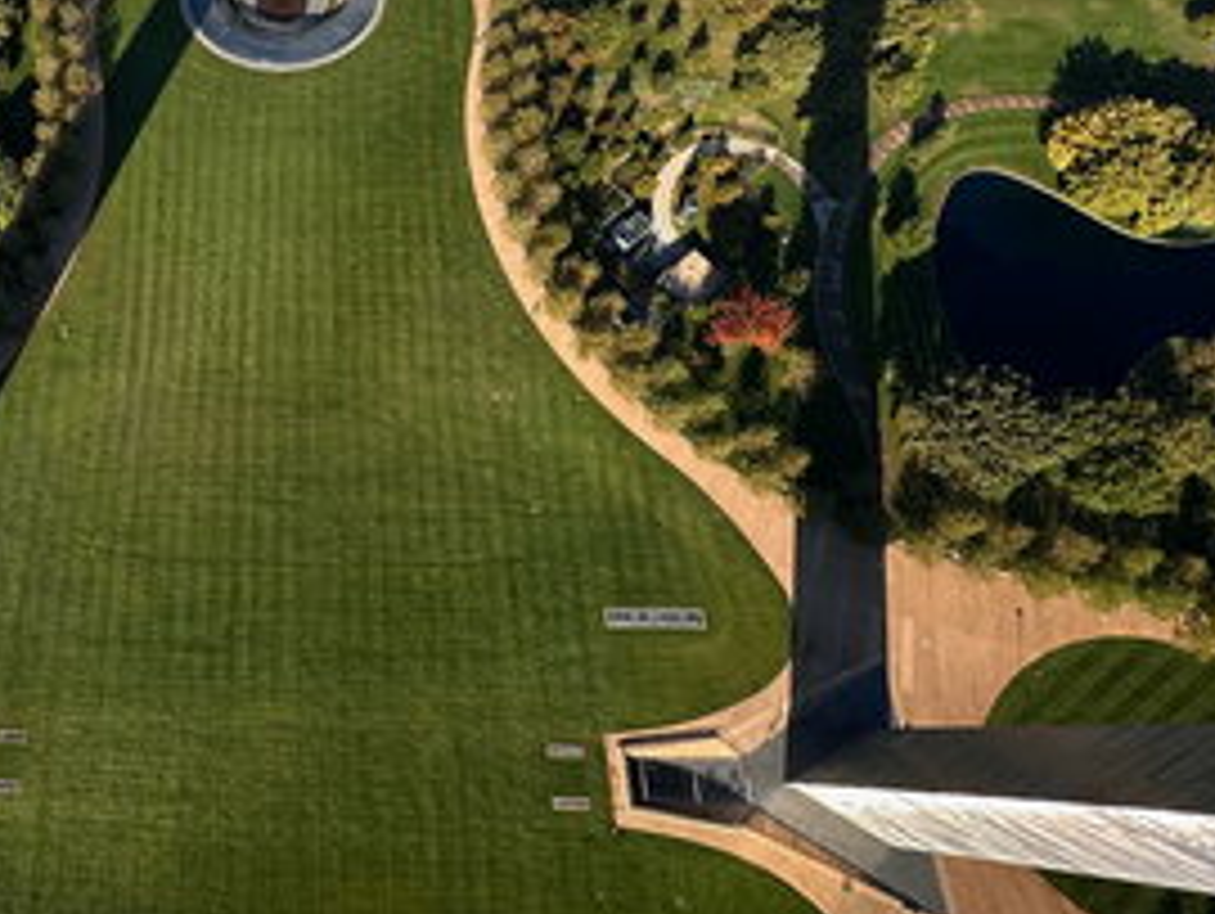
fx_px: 1019
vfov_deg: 46.3
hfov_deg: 56.7
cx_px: 230
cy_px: 212
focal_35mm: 29
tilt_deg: -61.8
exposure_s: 1/615
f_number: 2.2
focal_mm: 2.22
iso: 40
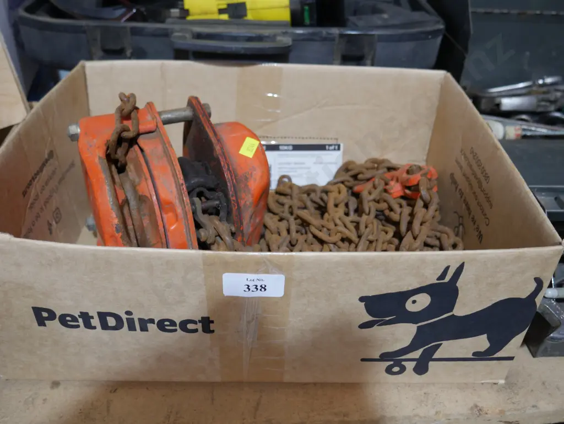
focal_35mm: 32
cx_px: 282
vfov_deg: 44.2
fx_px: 522
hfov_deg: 56.8
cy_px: 212
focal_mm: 16
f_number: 3.6
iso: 320
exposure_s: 1/60
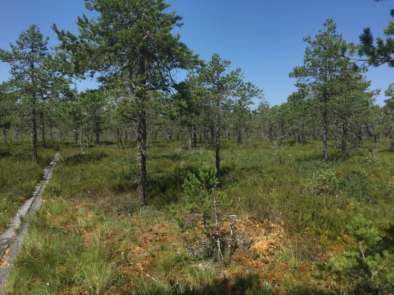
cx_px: 197
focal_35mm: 31
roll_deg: -0.6
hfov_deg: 58.4
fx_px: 353
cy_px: 148
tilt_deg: -2.1
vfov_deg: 45.4
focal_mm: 3.3
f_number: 2.4
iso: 25
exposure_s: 1/1199
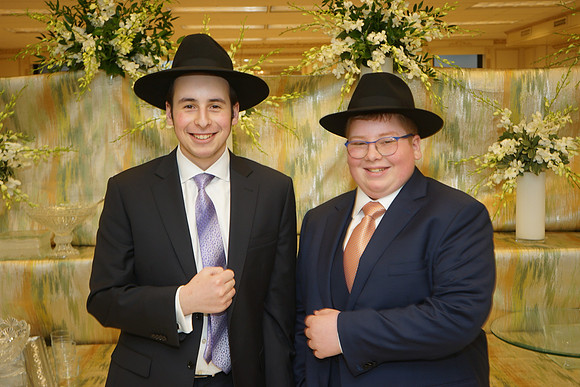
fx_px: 693
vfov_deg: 31.2
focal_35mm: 43
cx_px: 290
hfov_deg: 45.4
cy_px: 194
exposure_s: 1/100
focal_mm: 43
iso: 400
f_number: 5
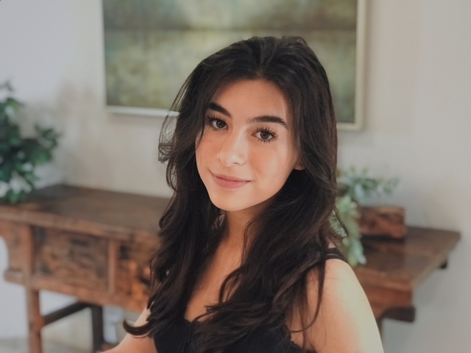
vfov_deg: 25.7
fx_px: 776
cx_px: 236
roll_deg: +0.1
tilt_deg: -10.4
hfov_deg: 33.8
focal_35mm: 57
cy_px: 176
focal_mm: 6.6
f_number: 2.8
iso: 1000
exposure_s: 1/60
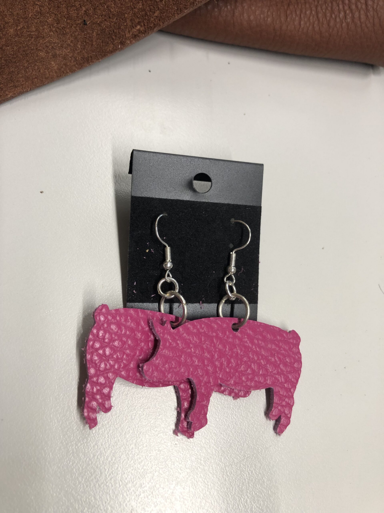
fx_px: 414
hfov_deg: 49.7
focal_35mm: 28
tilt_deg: -66.0
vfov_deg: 63.4
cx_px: 192
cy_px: 256
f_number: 1.8
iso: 32
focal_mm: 3.99
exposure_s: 1/30
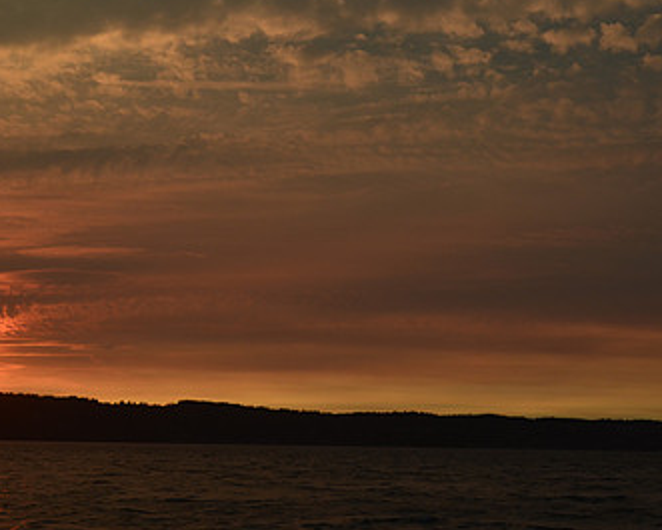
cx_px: 382
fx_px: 1254
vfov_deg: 23.8
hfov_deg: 29.5
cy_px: 322
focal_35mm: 64
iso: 200
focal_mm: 26
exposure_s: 1/200
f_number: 7.1
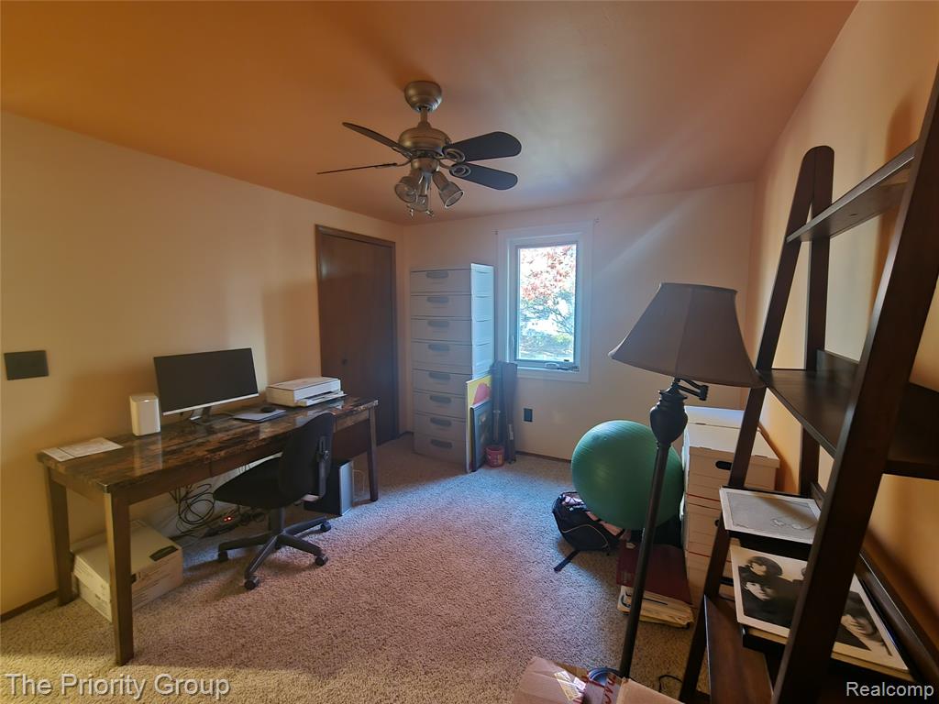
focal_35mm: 13
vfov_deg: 89.9
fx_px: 353
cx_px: 470
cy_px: 352
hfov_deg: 106.2
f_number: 2.2
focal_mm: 2.2
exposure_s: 1/8
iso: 250
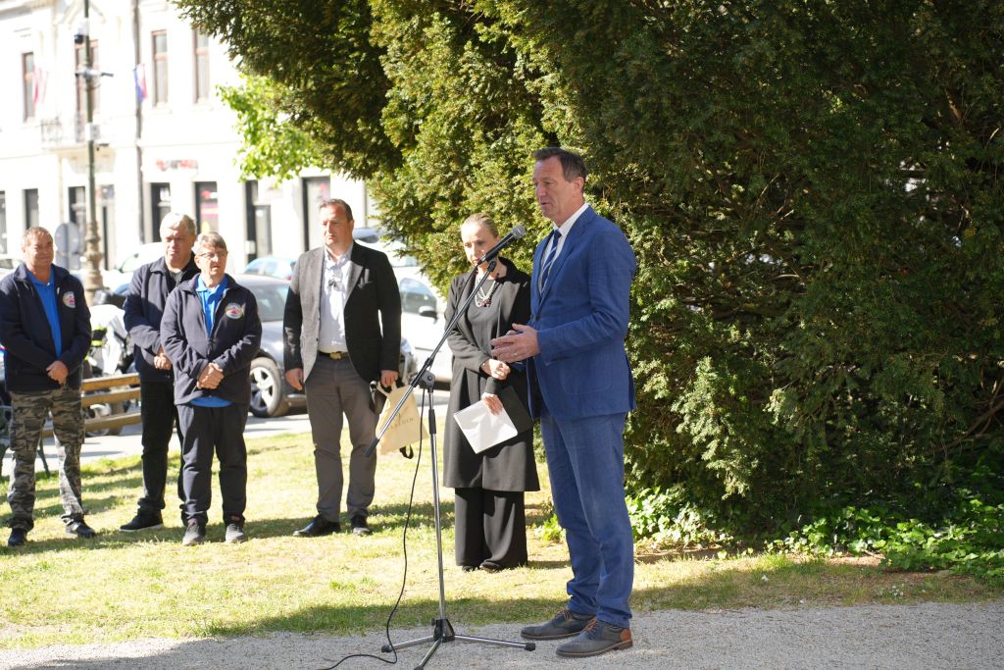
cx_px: 502
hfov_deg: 27.0
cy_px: 335
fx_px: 2092
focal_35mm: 75
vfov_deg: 18.2
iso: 100
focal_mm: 75
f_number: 4
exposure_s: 1/200
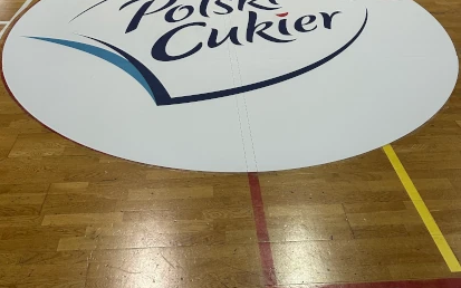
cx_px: 212
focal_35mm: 37
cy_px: -41
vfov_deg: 30.2
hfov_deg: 52.7
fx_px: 465
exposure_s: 1/100
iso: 160
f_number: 1.78
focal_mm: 6.86
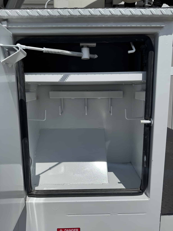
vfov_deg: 71.6
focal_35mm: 24
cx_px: 86
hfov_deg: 56.8
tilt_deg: -5.5
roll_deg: +0.9
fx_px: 160
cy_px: 116
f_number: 1.78
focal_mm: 6.76
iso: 80
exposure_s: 1/10417
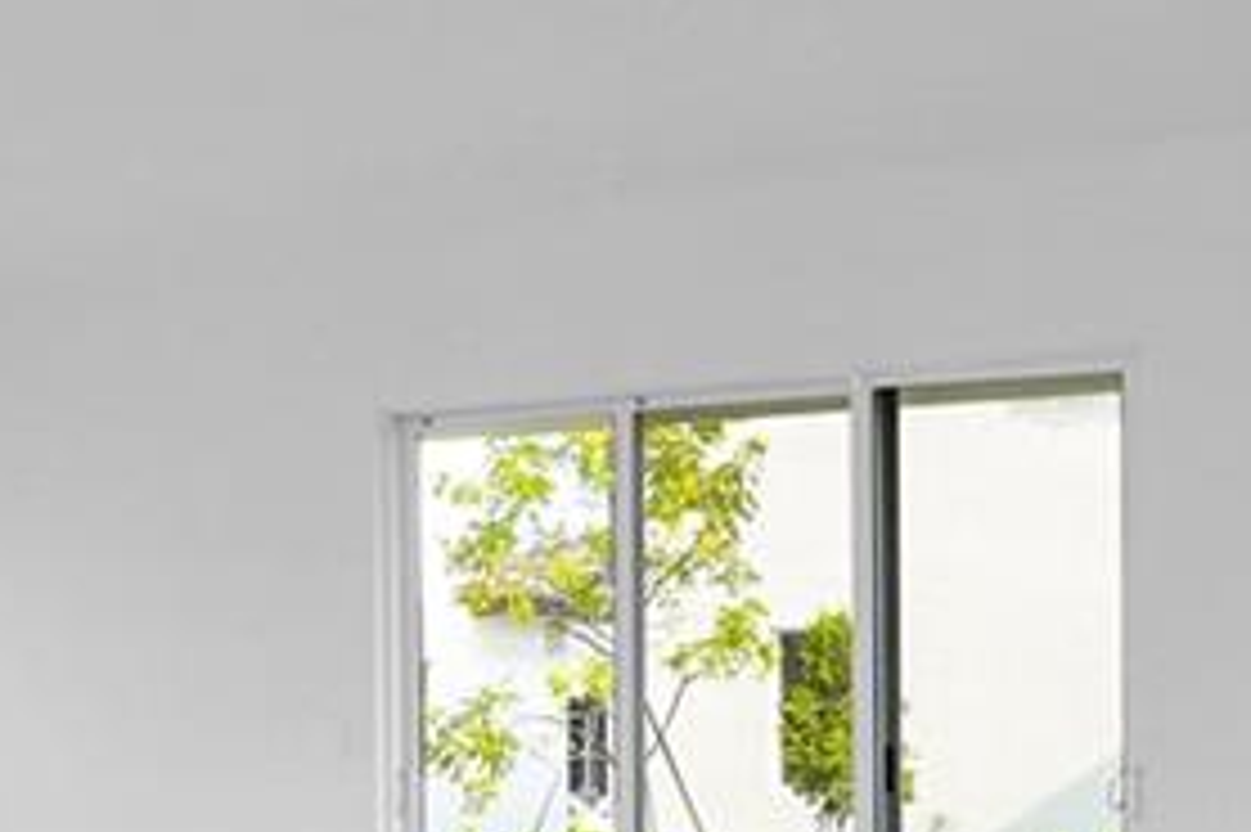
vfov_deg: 14.7
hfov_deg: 20.9
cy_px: 742
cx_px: -166
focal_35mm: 92
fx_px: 3195
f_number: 8
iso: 200
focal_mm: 16
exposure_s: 1/40
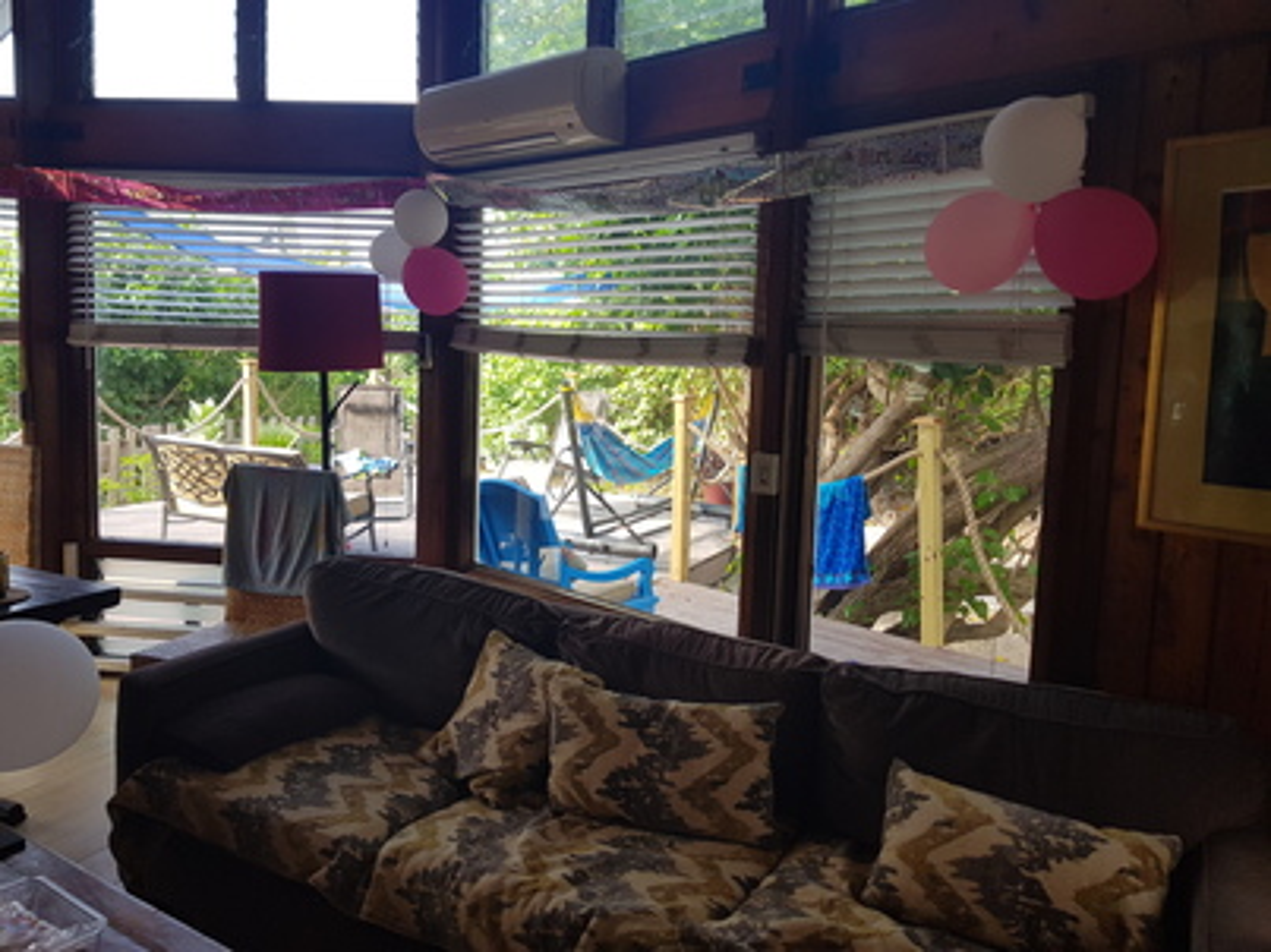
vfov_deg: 53.0
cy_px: 476
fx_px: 954
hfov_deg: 67.3
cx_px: 636
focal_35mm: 26
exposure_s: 1/120
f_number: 1.7
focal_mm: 4.2
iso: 50
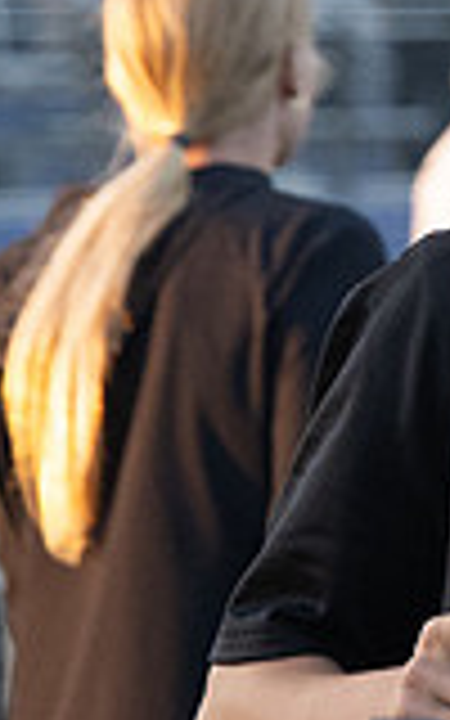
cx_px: 935
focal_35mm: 581
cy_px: -10
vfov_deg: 3.6
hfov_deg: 2.3
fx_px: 11401
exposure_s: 1/1000
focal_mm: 70
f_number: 3.2
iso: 1000
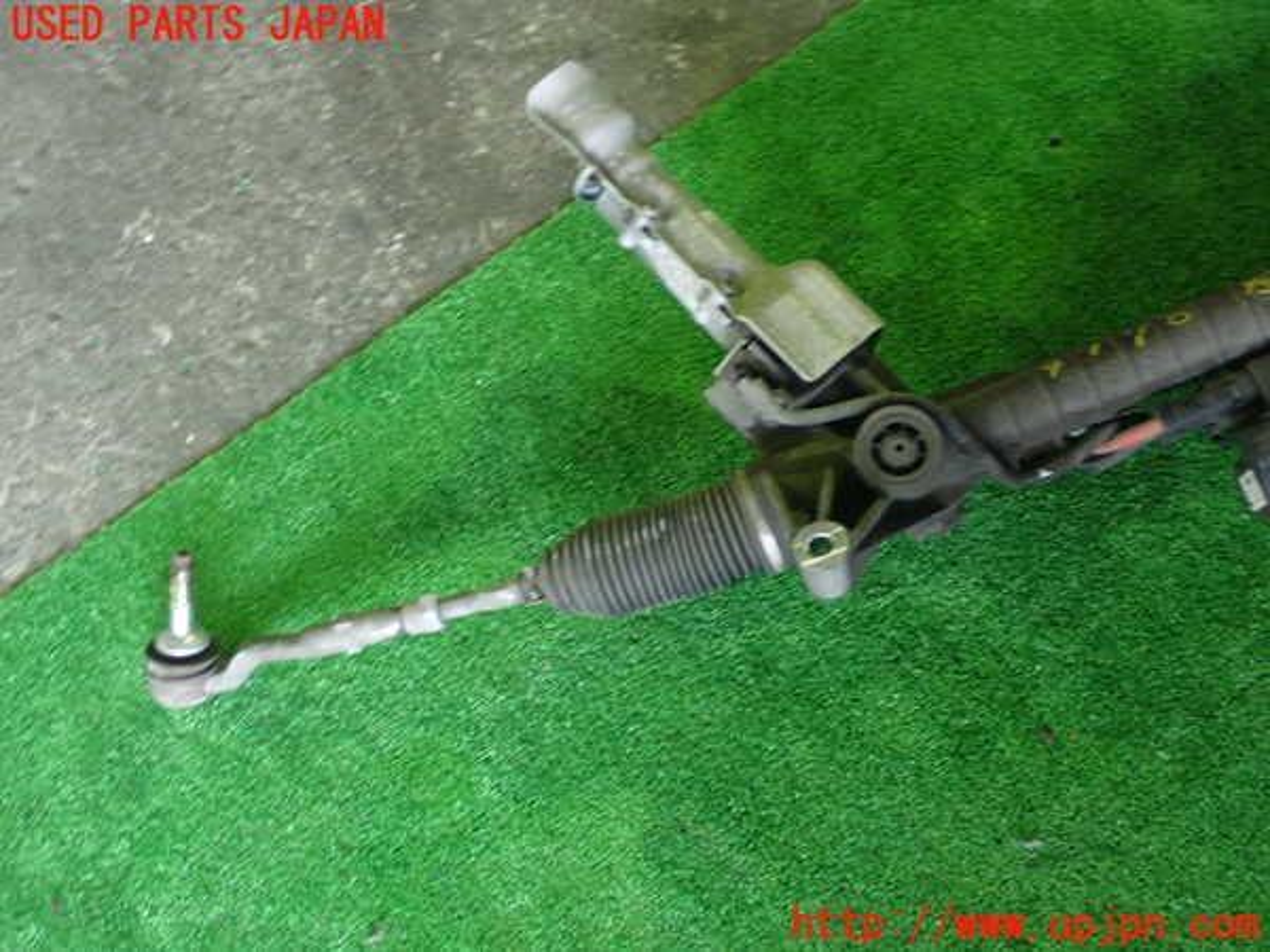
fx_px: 1834
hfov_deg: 38.2
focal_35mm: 50
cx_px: 635
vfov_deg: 29.1
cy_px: 476
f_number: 3.2
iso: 800
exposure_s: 1/13
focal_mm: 9.01
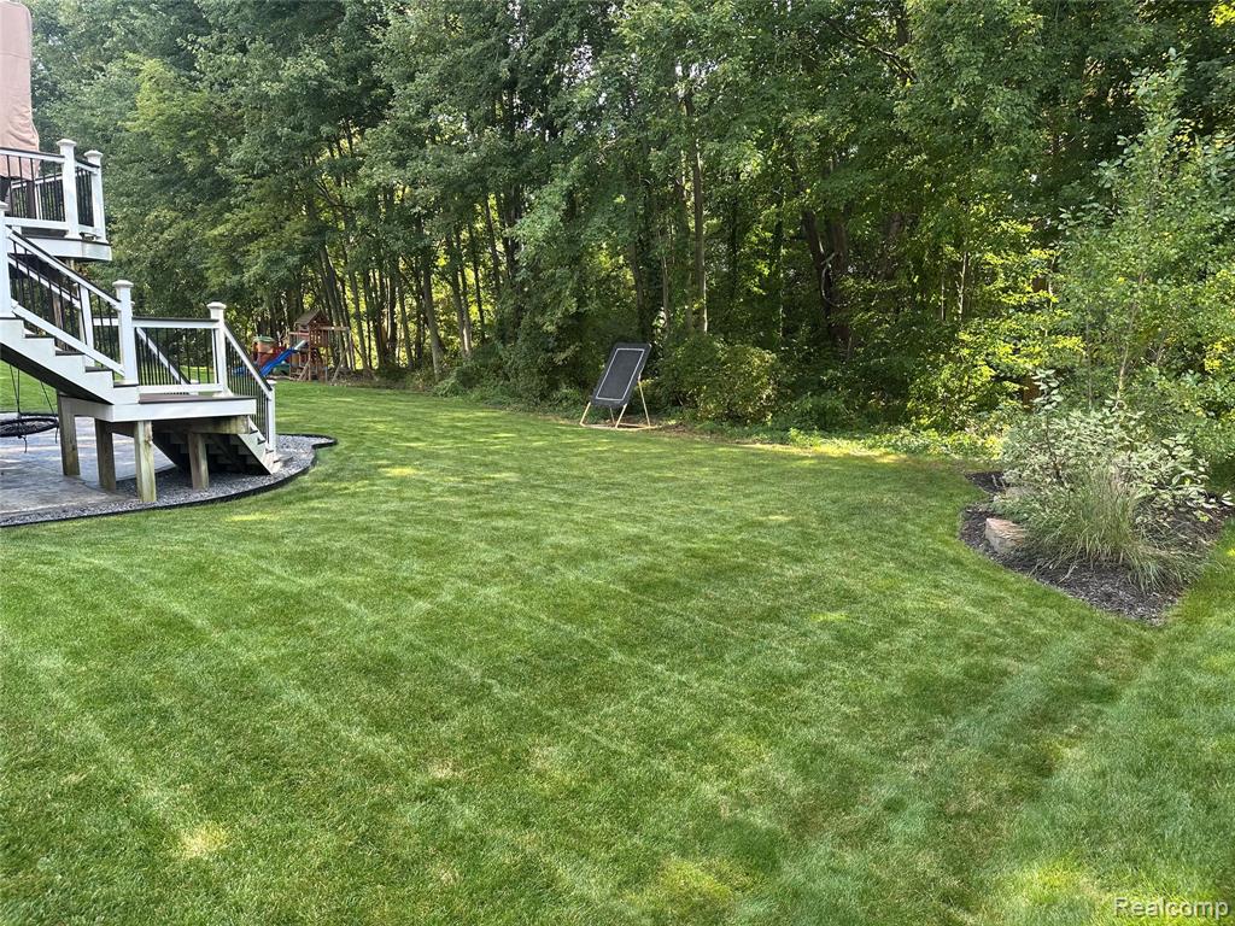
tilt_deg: -8.5
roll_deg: -1.2
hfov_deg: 71.6
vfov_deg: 56.8
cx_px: 618
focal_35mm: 24
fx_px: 856
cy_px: 463
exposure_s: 1/236
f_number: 1.78
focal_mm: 6.86
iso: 64
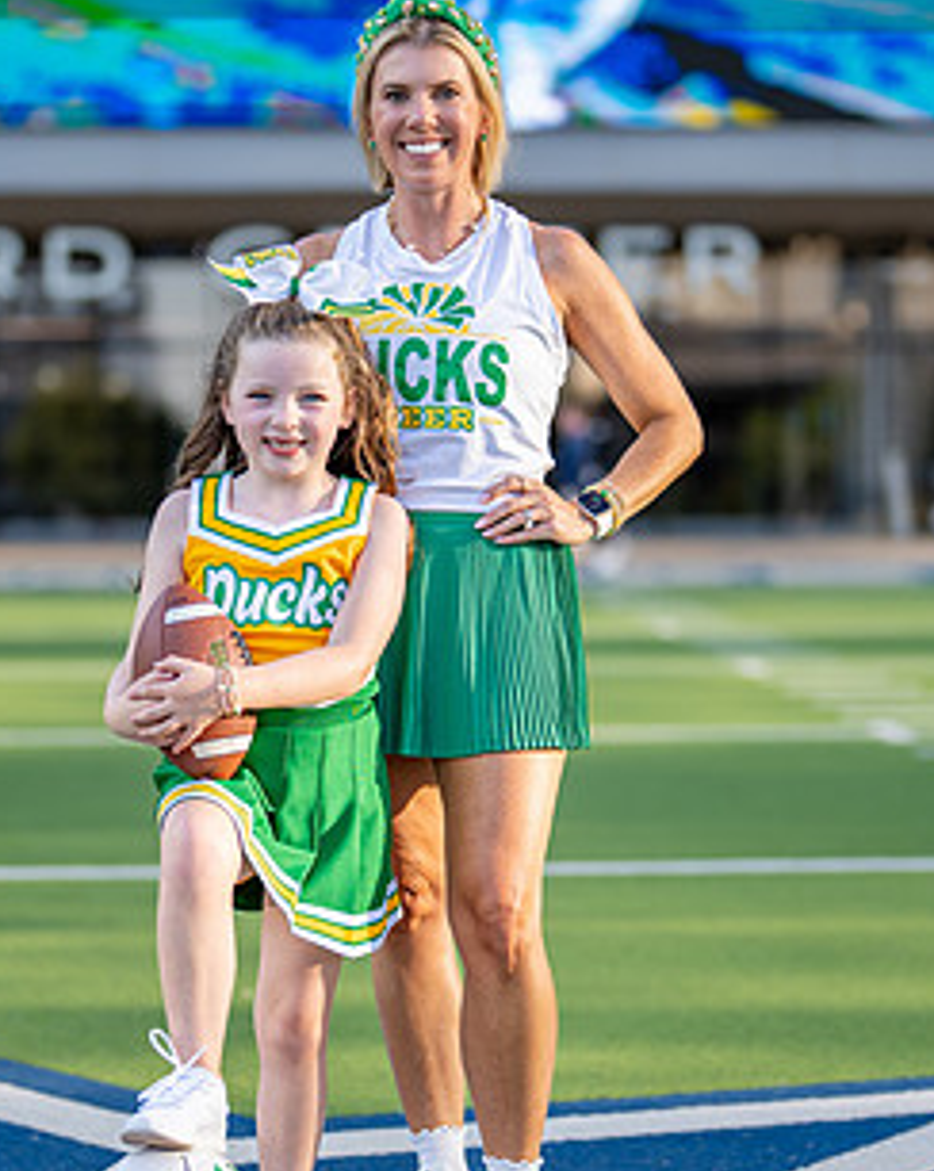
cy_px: 682
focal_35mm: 108
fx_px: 3739
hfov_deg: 14.2
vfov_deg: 17.8
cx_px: 421
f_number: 1.2
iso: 100
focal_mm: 50
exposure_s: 1/2500
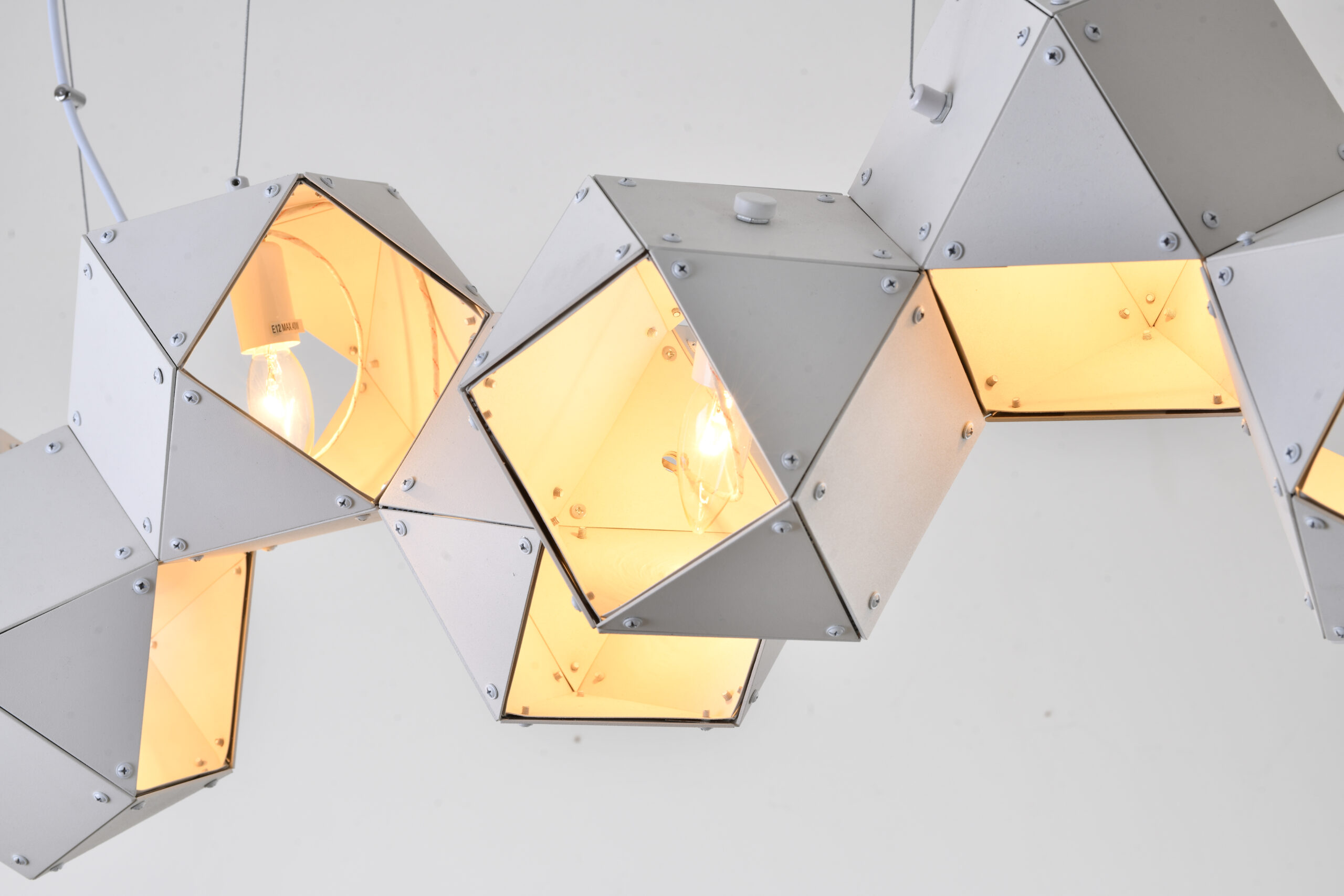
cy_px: 448
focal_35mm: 85
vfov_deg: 16.1
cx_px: 672
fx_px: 3173
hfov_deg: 23.9
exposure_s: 1/10
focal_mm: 85
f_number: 13
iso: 80
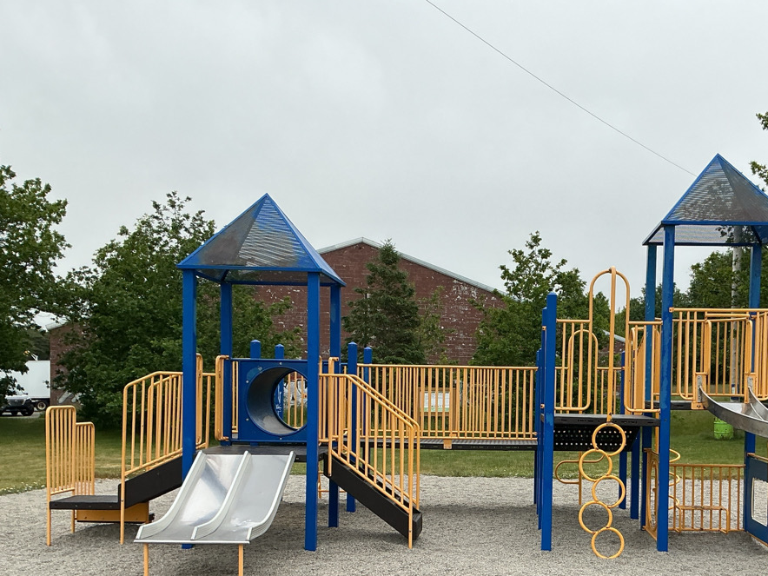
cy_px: 415
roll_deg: -1.5
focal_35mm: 42
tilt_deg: +2.4
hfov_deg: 44.0
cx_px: 528
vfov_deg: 33.8
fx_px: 932
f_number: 1.8
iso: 25
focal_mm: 3
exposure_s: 1/1626
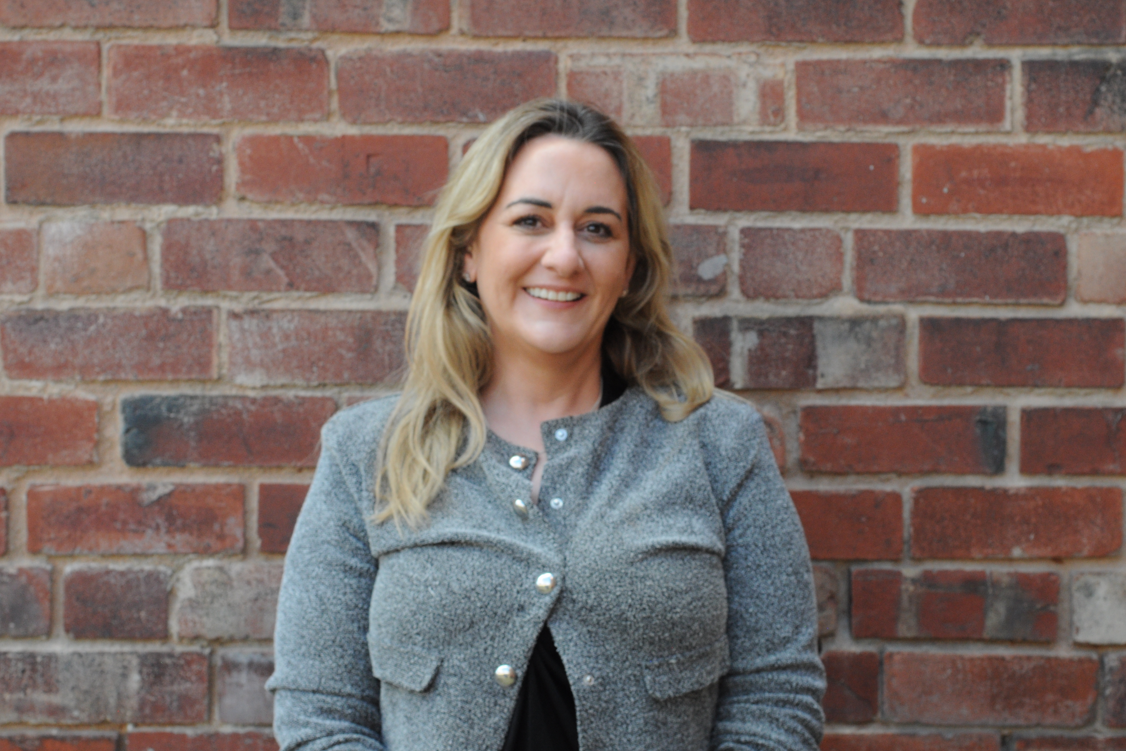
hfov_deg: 26.7
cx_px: 565
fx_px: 2377
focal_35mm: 76
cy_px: 376
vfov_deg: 17.9
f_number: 8
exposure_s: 1/200
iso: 800
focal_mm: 50
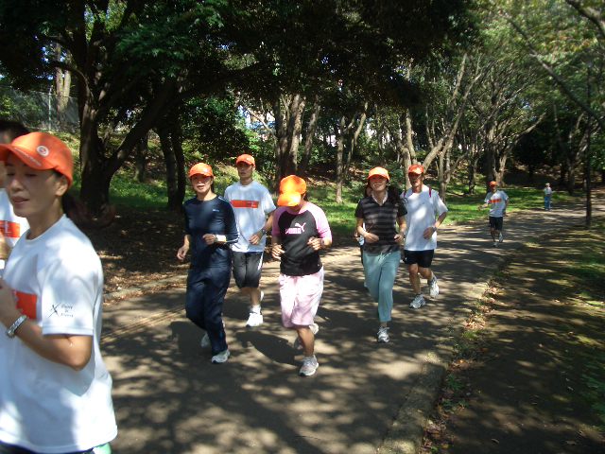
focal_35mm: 35
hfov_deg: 52.6
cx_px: 302
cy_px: 227
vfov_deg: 40.7
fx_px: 612
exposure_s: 1/320
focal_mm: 5.8
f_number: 2.6
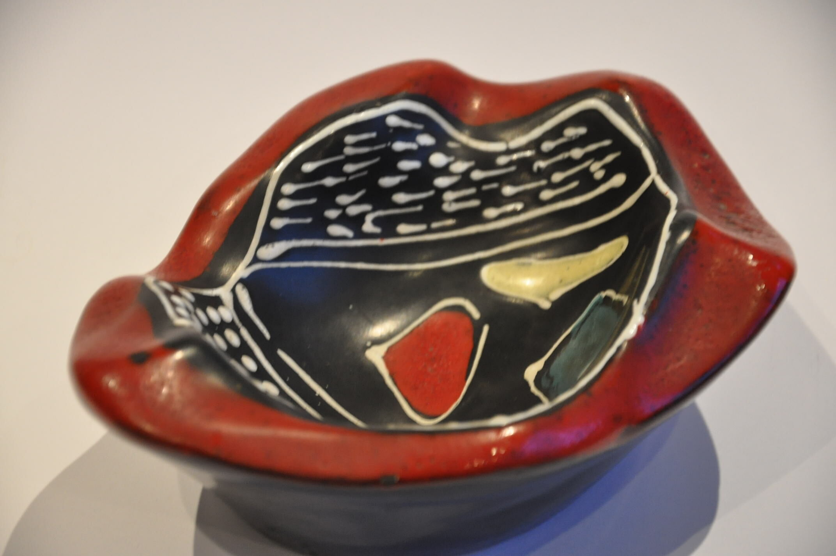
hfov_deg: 13.1
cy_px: 278
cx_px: 418
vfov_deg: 8.7
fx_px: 3653
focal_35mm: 158
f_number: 5.6
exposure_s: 1/25
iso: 1600
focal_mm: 105
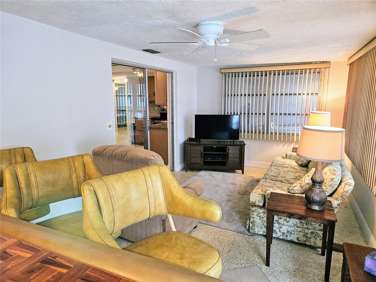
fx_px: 250
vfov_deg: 58.9
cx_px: 188
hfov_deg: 73.9
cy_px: 141
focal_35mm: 23
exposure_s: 1/24
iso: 100
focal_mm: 5.4
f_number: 1.8
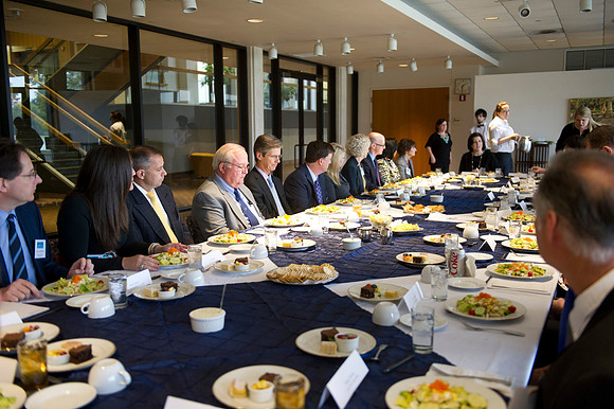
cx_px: 307
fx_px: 580
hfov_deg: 55.8
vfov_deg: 38.8
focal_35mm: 34
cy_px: 204
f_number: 2.8
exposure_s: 1/100
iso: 2500
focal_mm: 34
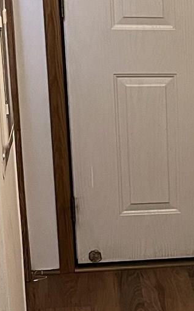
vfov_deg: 16.8
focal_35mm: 124
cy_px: 220
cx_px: 428
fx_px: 1049
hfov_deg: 9.6
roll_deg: -2.4
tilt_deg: -16.7
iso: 500
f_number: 1.6
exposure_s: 1/60
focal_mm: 5.1
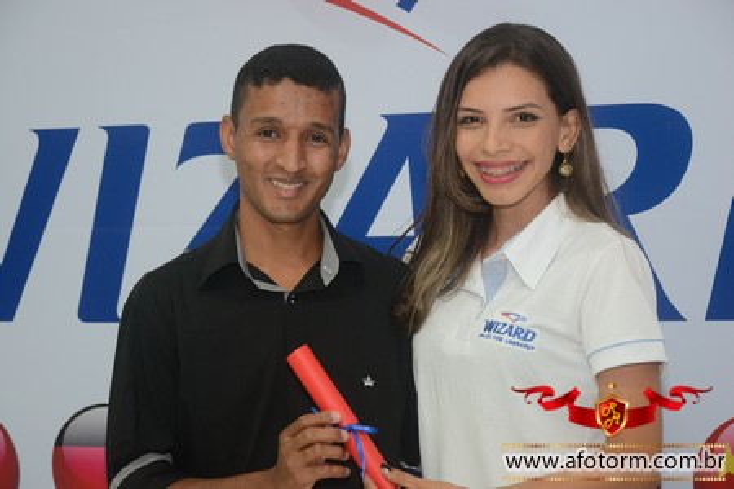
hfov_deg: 20.6
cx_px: 367
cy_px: 244
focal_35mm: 99
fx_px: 2018
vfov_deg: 13.8
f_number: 5.3
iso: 1600
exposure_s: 1/80
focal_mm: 66
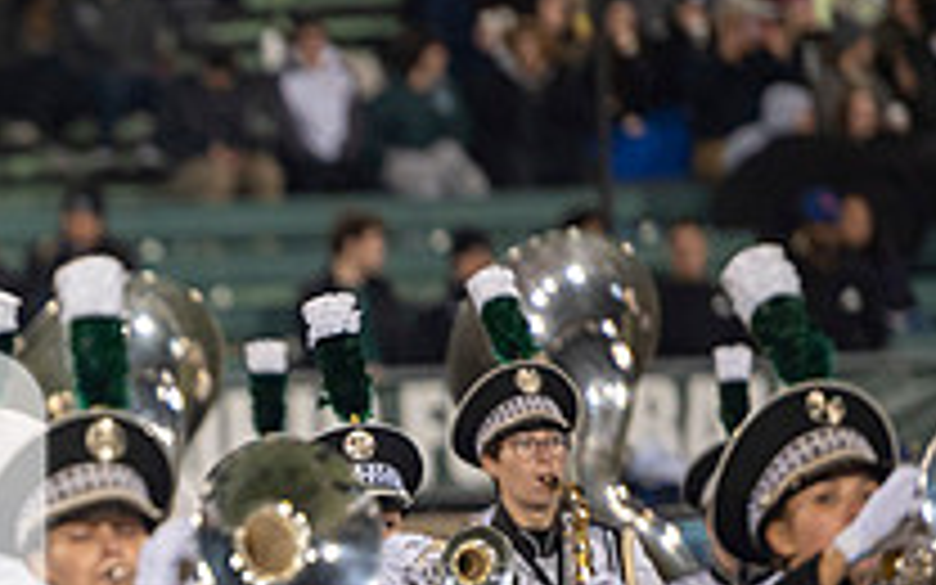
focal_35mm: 569
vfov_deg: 2.3
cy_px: 558
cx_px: -292
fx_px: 14515
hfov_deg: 3.7
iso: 1000
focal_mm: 200
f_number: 2.8
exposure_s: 1/500
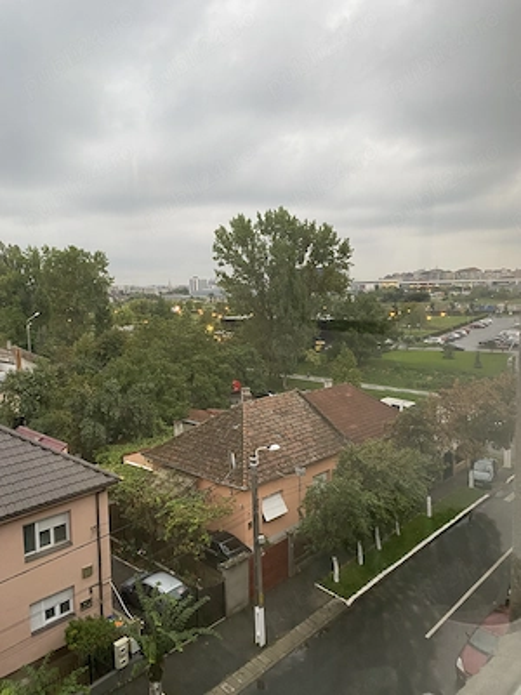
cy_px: 348
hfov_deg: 53.1
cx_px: 260
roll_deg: +1.5
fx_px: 522
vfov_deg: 67.3
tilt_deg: -5.2
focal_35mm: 26
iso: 320
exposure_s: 1/50
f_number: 1.8
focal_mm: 4.25
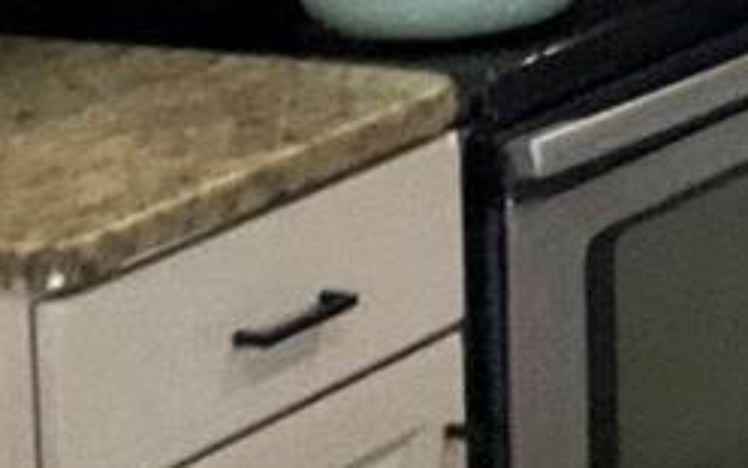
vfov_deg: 6.4
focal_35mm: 198
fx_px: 4036
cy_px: -531
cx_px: 1294
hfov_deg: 10.1
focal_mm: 3
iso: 200
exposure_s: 1/60
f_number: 1.8
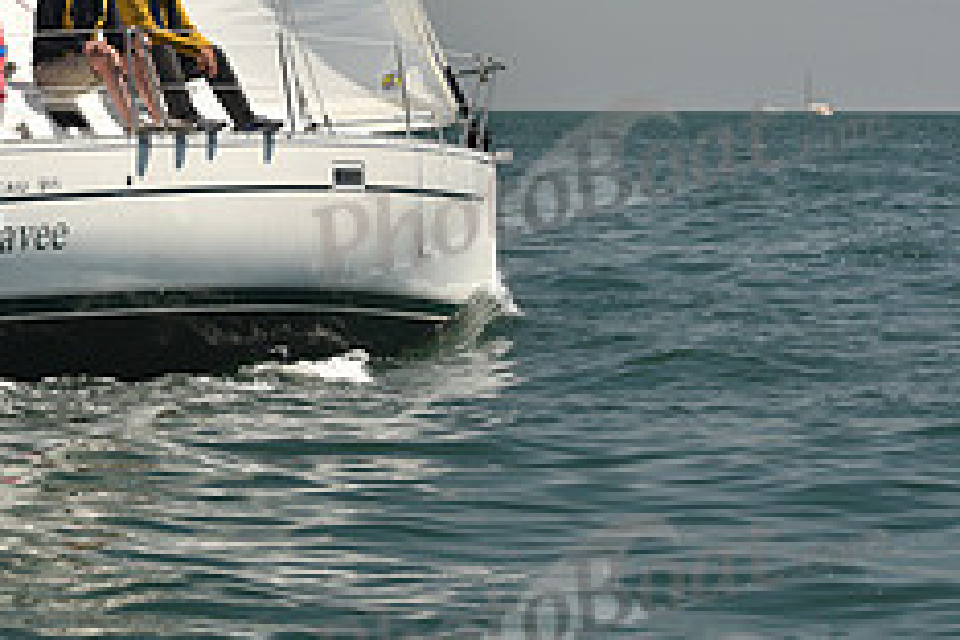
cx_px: 103
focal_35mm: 211
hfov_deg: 9.7
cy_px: 27
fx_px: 5626
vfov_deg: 6.5
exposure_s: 1/800
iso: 250
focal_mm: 85
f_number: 5.6
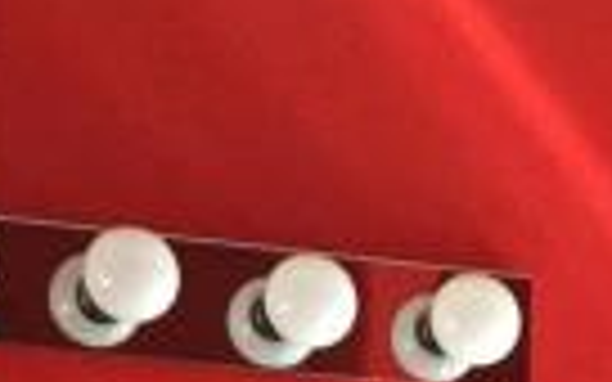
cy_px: 1317
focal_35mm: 231
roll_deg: -2.7
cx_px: 1161
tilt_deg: -5.0
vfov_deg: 5.2
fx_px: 3853
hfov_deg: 8.7
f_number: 2.2
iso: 100
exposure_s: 1/30
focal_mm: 4.15
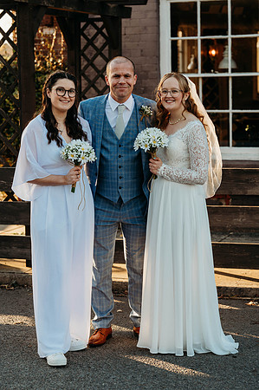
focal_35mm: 85
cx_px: 130
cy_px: 195
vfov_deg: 23.9
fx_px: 919
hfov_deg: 16.0
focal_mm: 85
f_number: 4
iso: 100
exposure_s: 1/320
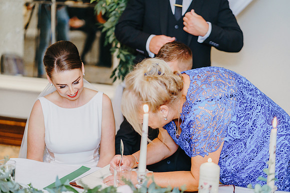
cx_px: 145
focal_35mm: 85
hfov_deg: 23.9
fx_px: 685
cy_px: 96
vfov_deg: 16.1
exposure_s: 1/200
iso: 1250
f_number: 2.2
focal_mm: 85
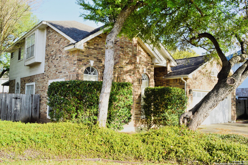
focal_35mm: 30
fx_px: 206
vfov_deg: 43.5
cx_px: 124
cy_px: 82
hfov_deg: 62.0
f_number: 10
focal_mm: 20
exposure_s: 1/250
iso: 400
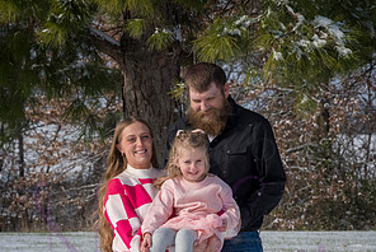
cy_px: 195
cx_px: 189
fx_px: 1777
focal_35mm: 170
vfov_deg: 8.1
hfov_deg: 12.1
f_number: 11
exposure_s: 1/1250
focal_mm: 112
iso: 640
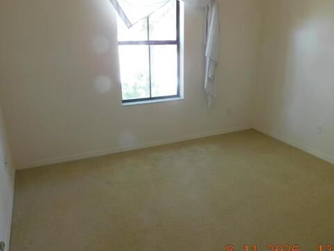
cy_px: 131
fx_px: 280
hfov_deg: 61.5
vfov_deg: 48.3
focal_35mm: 29
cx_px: 181
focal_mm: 4.3
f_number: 3.3
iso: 320
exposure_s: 1/30
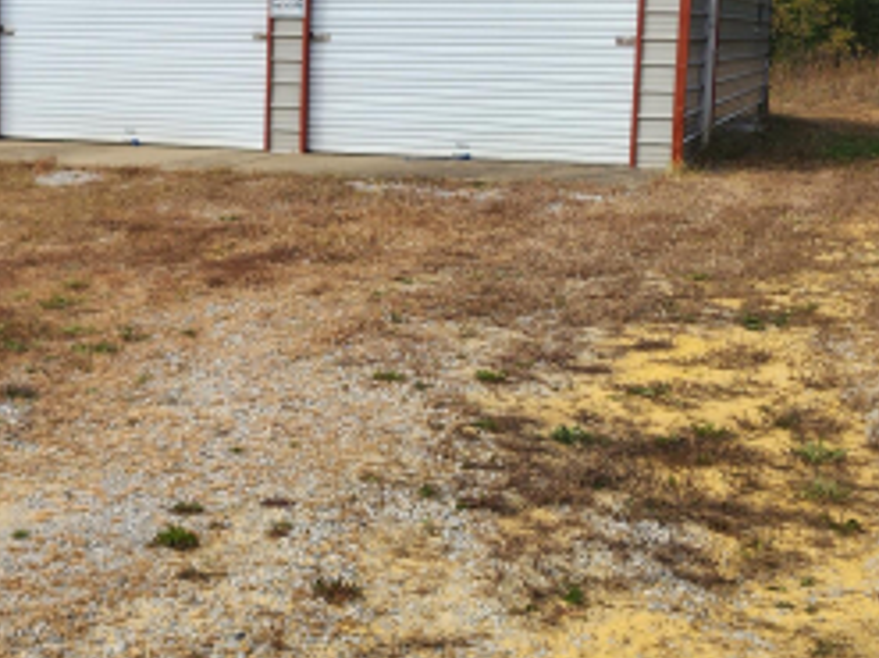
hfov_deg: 30.5
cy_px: 224
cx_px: 183
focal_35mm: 62
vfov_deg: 23.5
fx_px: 1574
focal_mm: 6.4
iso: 12
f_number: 1.8
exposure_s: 1/1061
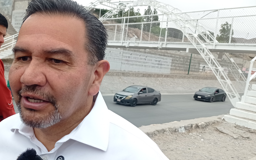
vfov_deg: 31.2
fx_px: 286
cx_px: 87
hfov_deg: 47.5
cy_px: 87
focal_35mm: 41
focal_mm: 4.7
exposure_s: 1/999
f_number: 1.79
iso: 100
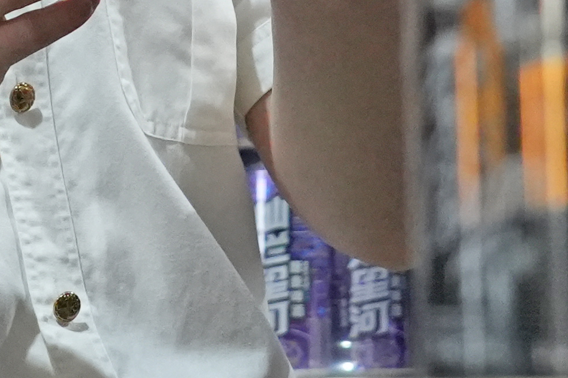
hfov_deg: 7.5
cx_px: -271
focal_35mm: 271
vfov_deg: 5.0
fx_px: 4275
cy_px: -407
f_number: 5
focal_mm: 39
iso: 5000
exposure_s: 1/160
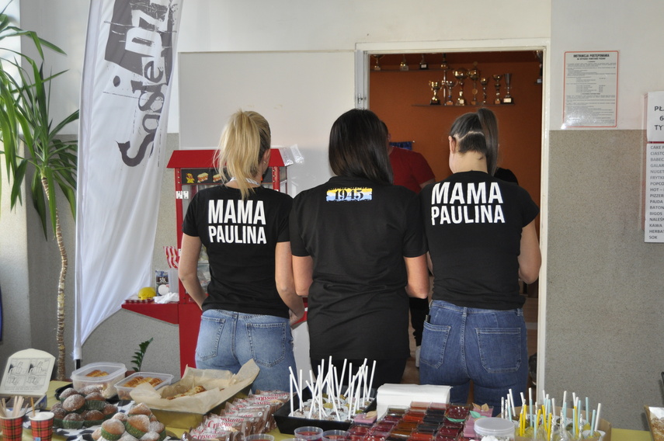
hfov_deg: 42.4
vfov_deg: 28.9
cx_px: 332
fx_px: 857
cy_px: 220
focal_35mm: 46
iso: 800
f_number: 4.2
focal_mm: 31
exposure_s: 1/60
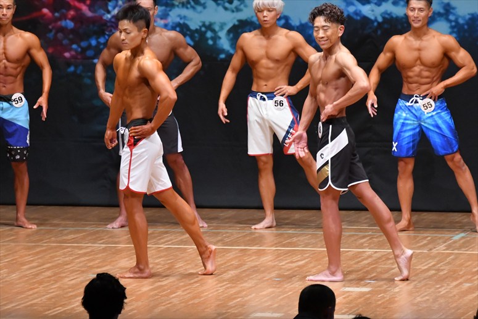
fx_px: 3782
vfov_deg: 4.8
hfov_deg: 7.2
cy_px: 160
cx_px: 239
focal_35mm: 285
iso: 8000
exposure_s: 1/400
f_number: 5.6
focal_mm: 190
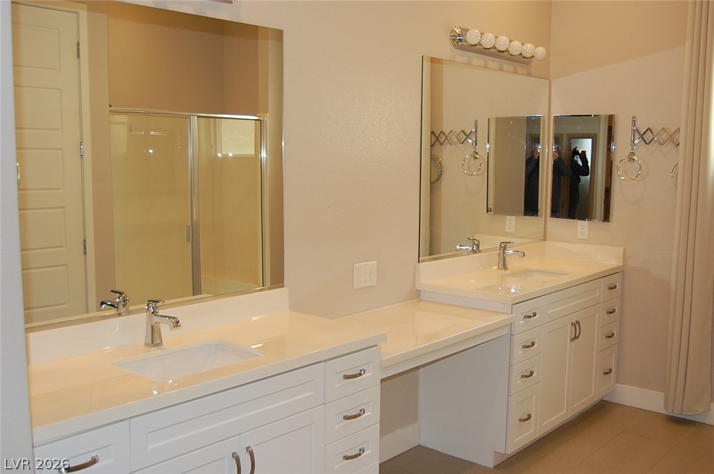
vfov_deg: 36.8
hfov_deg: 53.2
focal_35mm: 36
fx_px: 713
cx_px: 357
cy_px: 237
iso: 400
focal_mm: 24
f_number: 4
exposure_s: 1/60
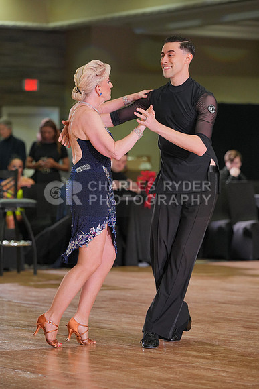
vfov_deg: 14.0
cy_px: 194
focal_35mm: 147
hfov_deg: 9.3
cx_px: 130
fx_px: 1585
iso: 2000
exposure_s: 1/400
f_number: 4
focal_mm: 147
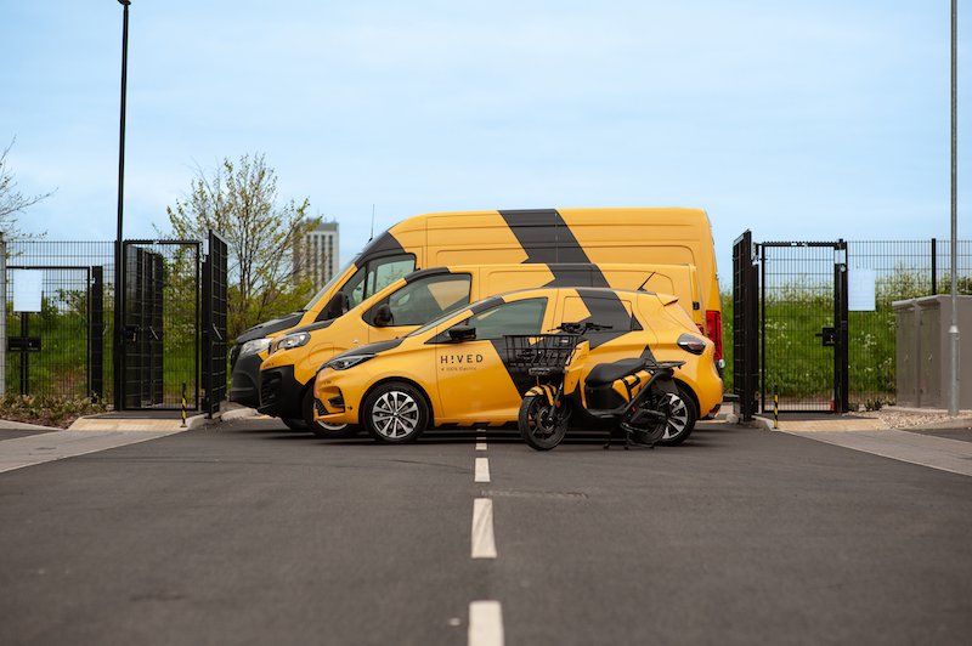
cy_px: 323
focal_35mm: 85
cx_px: 486
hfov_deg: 23.9
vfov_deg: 16.0
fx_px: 2293
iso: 400
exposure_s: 1/5000
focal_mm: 85
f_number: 2.8
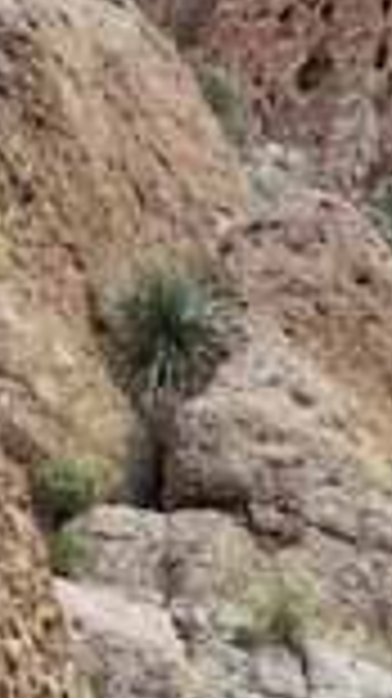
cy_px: 1009
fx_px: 1499
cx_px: 516
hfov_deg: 14.3
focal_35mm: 81
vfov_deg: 22.2
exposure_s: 1/200
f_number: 1.8
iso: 20
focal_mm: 5.4
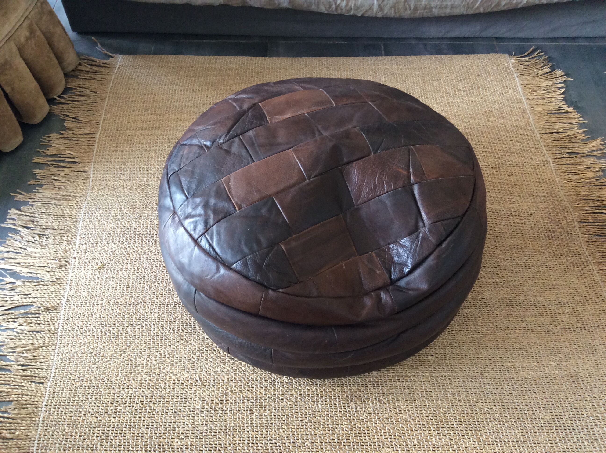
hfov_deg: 56.9
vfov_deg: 44.1
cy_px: 226
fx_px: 559
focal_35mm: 32
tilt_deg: -54.1
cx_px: 303
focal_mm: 3.3
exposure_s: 1/25
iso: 100
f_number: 2.4
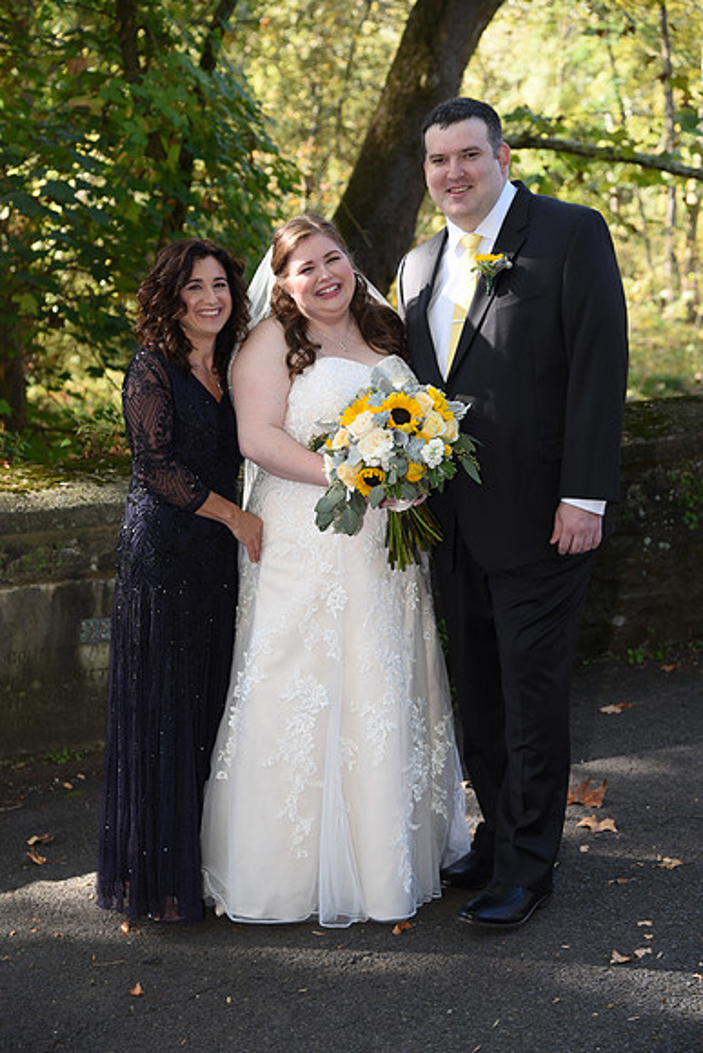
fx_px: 1903
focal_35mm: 65
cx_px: 352
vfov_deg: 31.0
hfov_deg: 20.9
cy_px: 526
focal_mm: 65
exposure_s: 1/200
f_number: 4.5
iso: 400
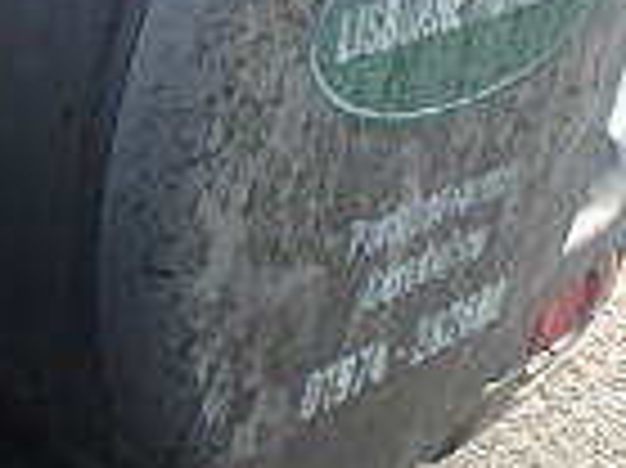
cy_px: 9
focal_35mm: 97
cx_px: -527
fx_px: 1753
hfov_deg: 16.6
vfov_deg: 15.0
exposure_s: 1/250
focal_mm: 3.7
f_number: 3.5
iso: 125
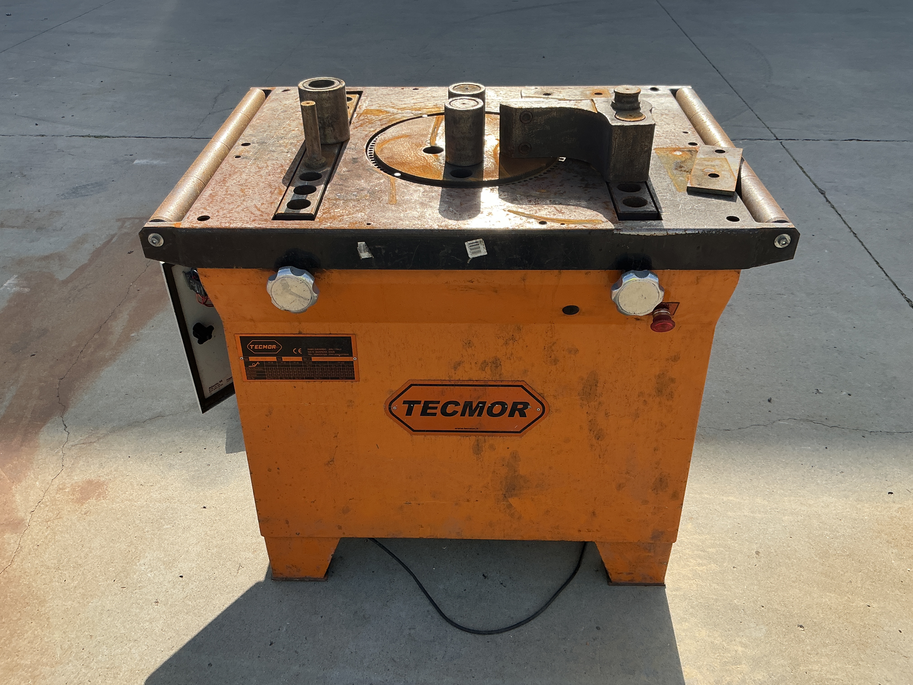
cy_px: 342
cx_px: 456
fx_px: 765
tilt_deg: -34.4
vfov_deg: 48.2
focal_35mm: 29
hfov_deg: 61.7
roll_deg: +1.3
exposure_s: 1/898
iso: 25
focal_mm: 3
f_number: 1.8
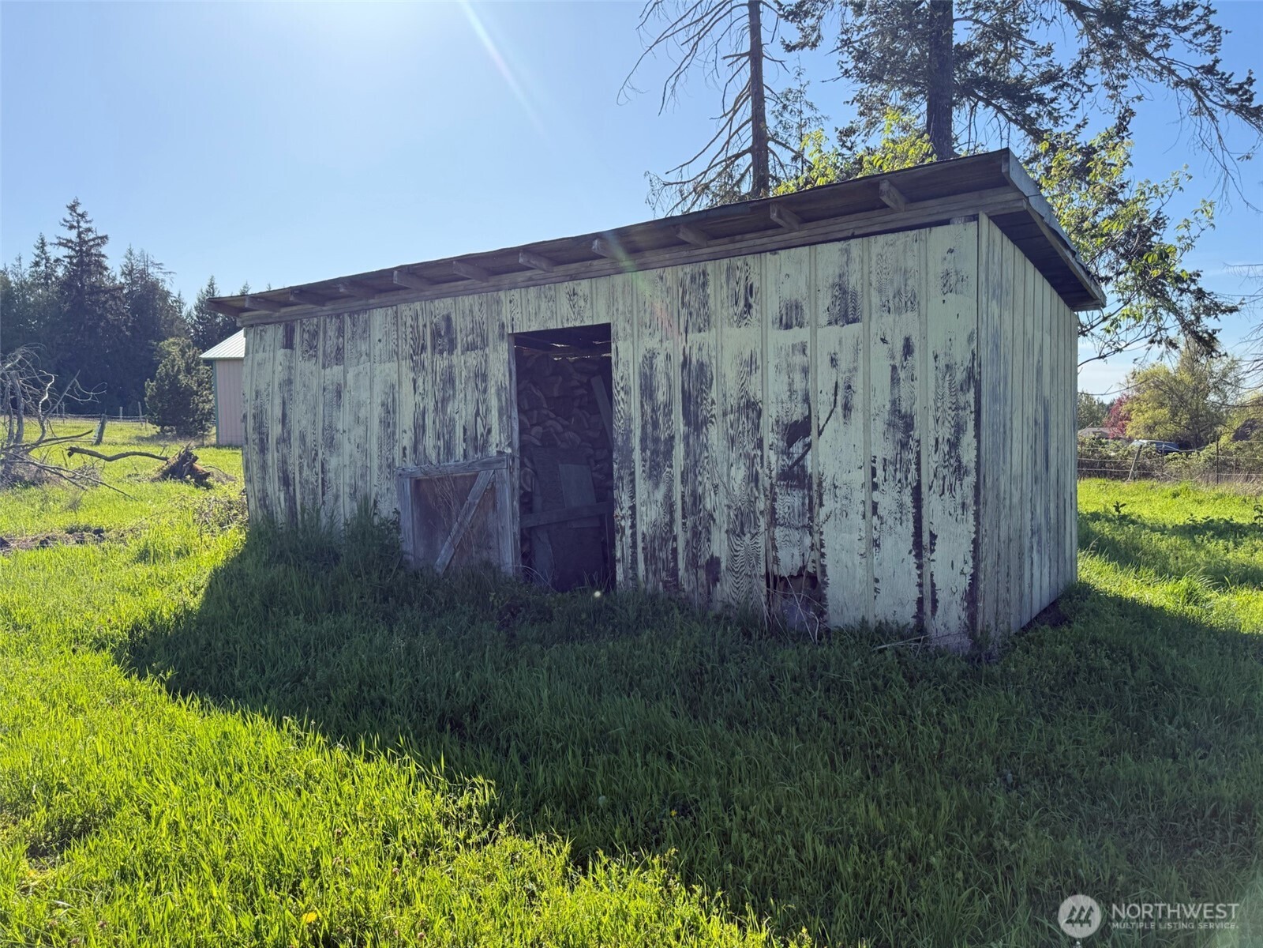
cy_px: 474
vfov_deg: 56.8
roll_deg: +0.4
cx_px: 632
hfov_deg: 71.6
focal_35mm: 24
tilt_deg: -2.6
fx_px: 876
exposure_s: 1/2801
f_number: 1.78
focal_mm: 6.76
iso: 100
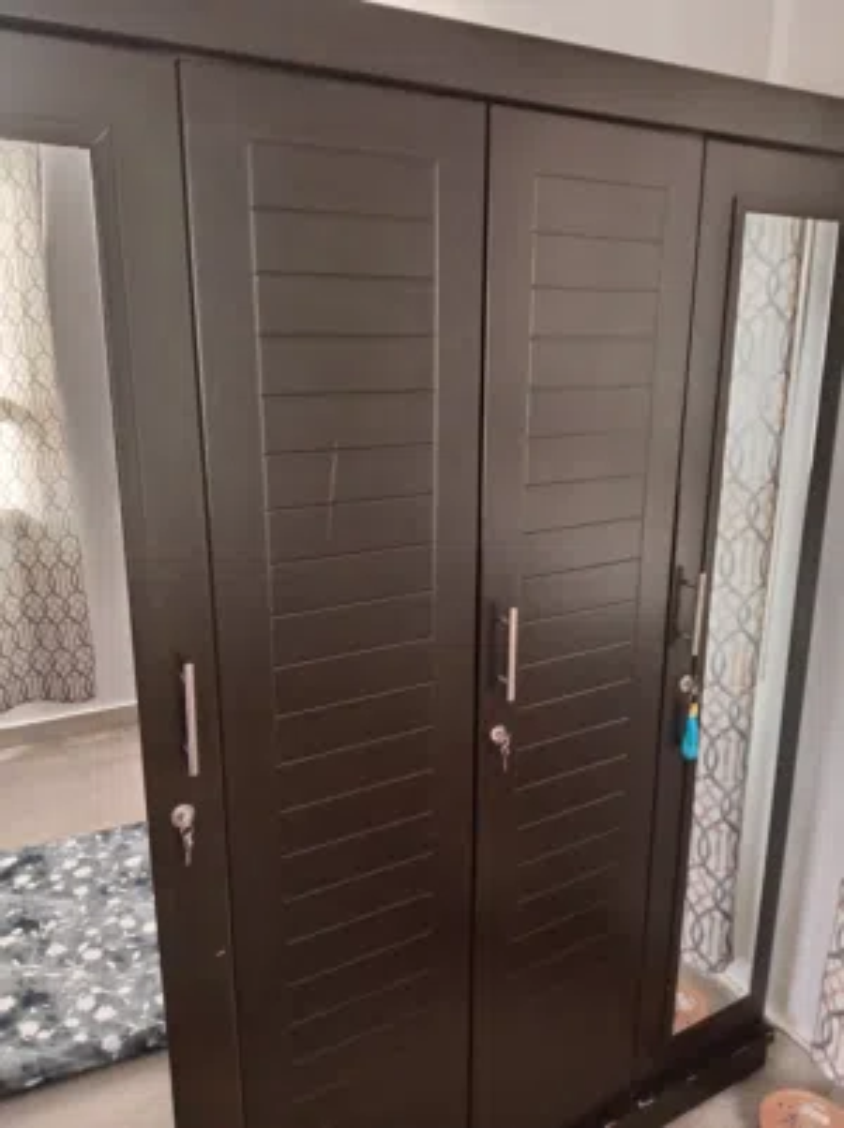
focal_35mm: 27
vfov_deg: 65.4
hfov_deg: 51.3
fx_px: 879
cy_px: 564
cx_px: 422
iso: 1311
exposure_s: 1/20
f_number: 1.8
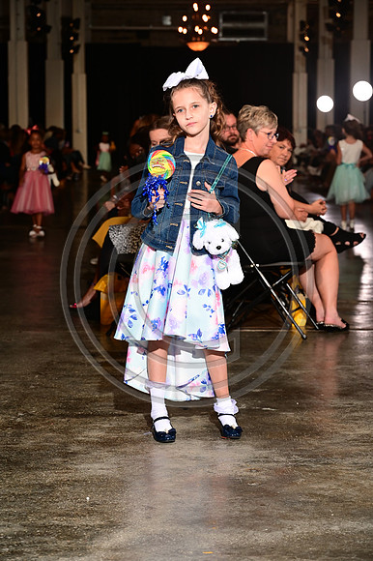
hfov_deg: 14.8
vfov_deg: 22.2
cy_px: 280
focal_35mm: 92
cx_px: 186
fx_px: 1431
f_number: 6.3
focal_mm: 92
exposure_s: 1/125
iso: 1000
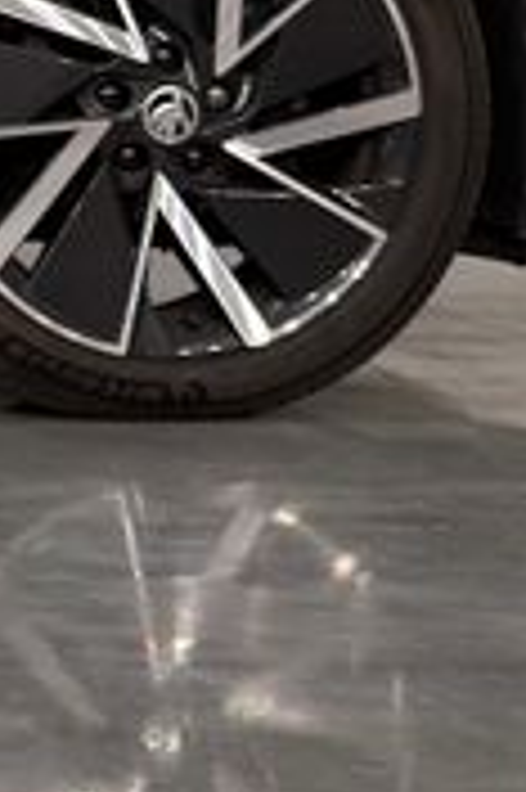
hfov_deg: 5.6
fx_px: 4787
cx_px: -1376
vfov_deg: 9.3
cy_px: -112
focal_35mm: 218
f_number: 1.78
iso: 50
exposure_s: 1/100
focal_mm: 6.76
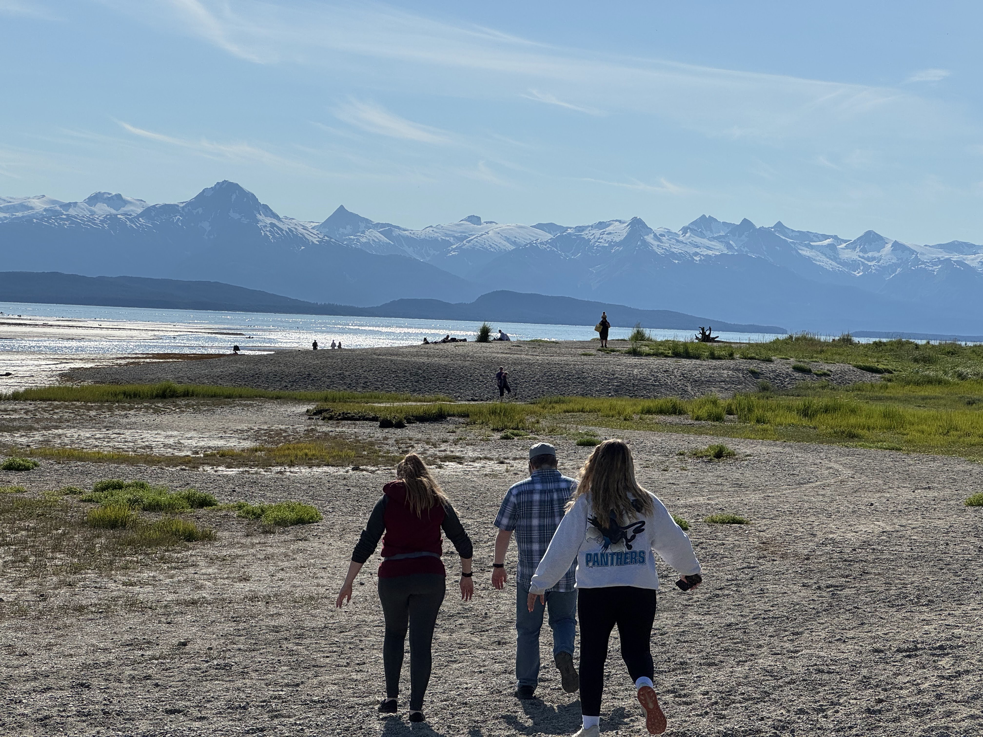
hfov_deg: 25.3
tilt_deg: +0.1
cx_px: 492
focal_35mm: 77
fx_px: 2187
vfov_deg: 19.1
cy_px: 368
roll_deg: -2.5
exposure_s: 1/2481
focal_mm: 9
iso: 20
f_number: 2.8
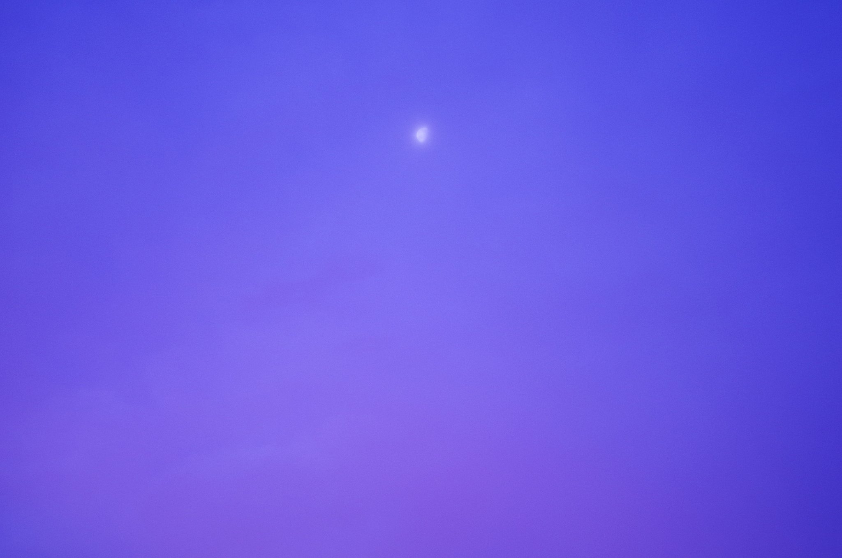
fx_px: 1494
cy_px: 279
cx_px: 421
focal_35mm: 64
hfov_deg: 31.5
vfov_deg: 21.1
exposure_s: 1/50
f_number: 1.9
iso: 200
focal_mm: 43
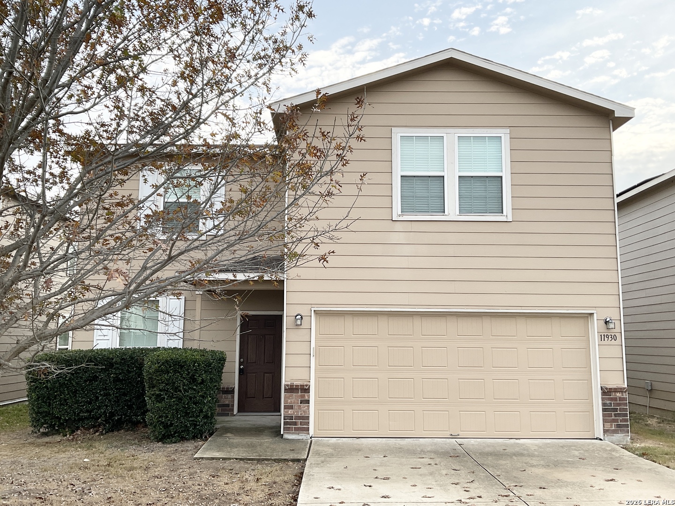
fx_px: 565
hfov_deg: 61.7
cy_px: 253
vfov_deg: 48.2
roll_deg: -1.1
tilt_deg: +8.0
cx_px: 338
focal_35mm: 29
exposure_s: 1/391
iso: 16
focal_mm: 3
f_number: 1.8
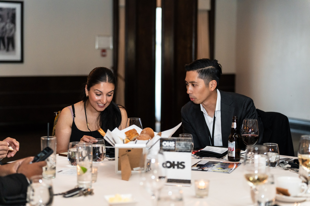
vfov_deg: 21.6
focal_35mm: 63
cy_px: 103
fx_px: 542
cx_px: 155
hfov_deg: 31.9
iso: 3200
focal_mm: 63
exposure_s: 1/200
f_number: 2.5
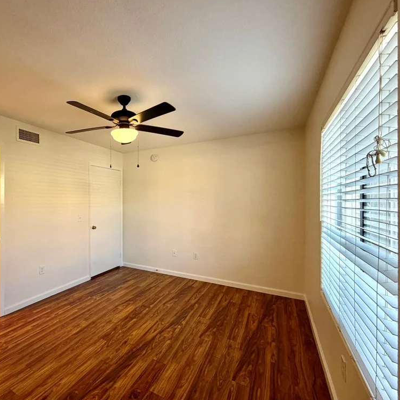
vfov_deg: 84.0
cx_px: 140
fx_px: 222
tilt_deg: +0.4
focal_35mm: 17
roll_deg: -0.6
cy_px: 201
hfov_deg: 81.7
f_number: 2.2
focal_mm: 2.22
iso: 160
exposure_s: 1/120
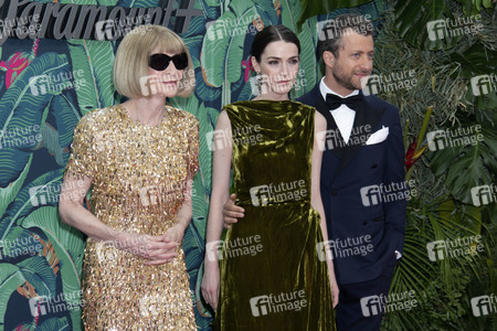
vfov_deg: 21.9
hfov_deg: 32.4
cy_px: 166
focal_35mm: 62
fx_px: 856
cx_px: 248
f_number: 5
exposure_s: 1/200
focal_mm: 62
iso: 320
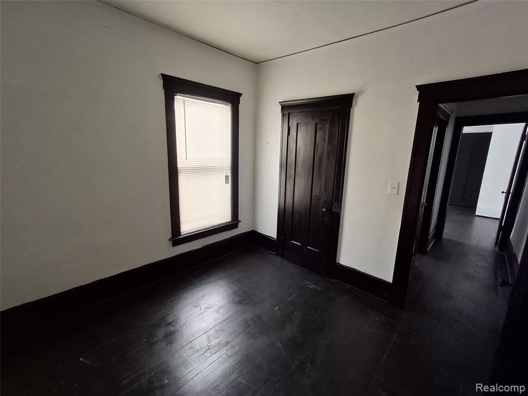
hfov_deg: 94.5
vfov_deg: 78.1
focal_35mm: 16
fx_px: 244
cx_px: 264
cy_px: 198
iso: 125
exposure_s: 1/40
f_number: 2.2
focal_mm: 1.64
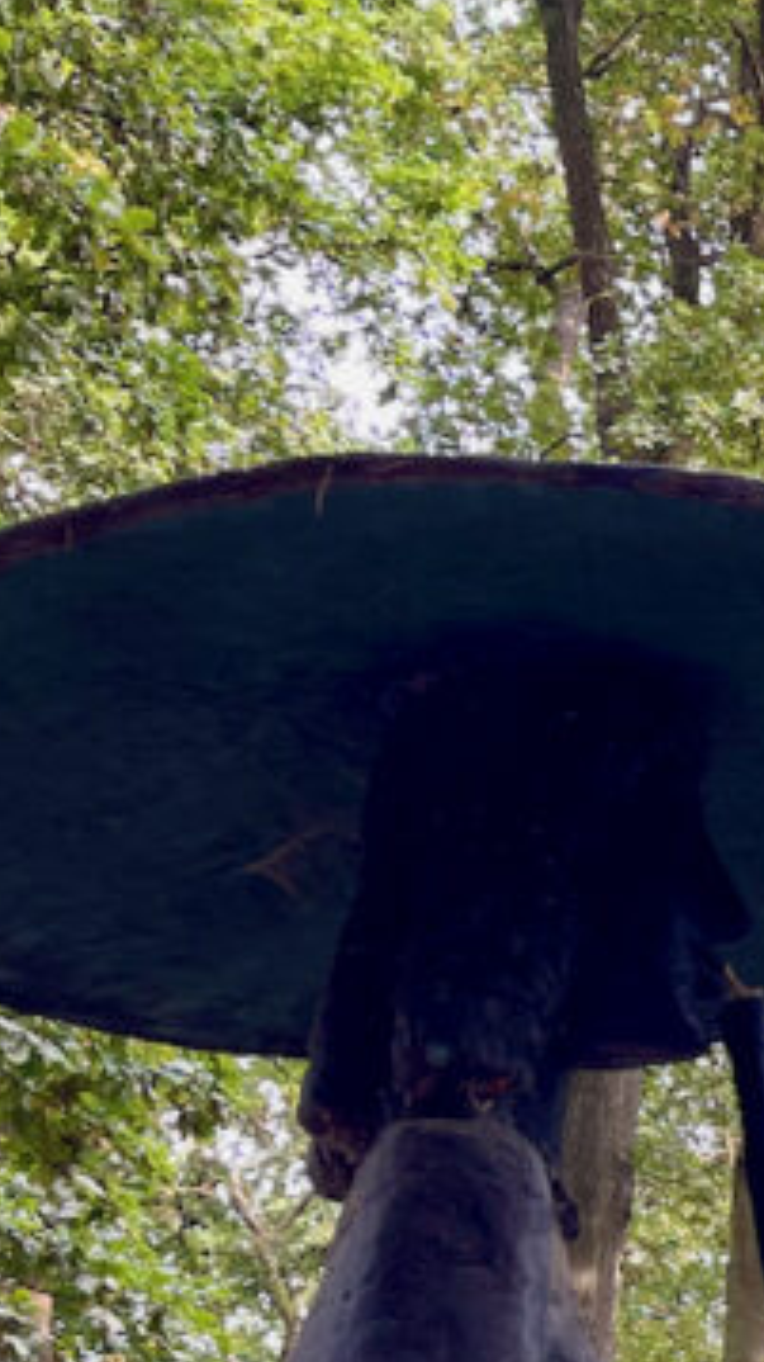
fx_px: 2921
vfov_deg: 24.9
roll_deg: +1.1
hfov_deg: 12.6
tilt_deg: +13.5
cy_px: 1381
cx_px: 1642
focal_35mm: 81
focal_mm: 5.1
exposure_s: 1/121
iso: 50
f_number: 1.6
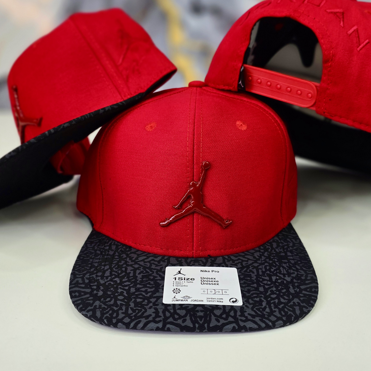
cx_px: 200
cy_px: 162
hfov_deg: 48.4
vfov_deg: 48.3
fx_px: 412
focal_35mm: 34
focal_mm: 6.3
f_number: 1.7
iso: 50
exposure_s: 1/101
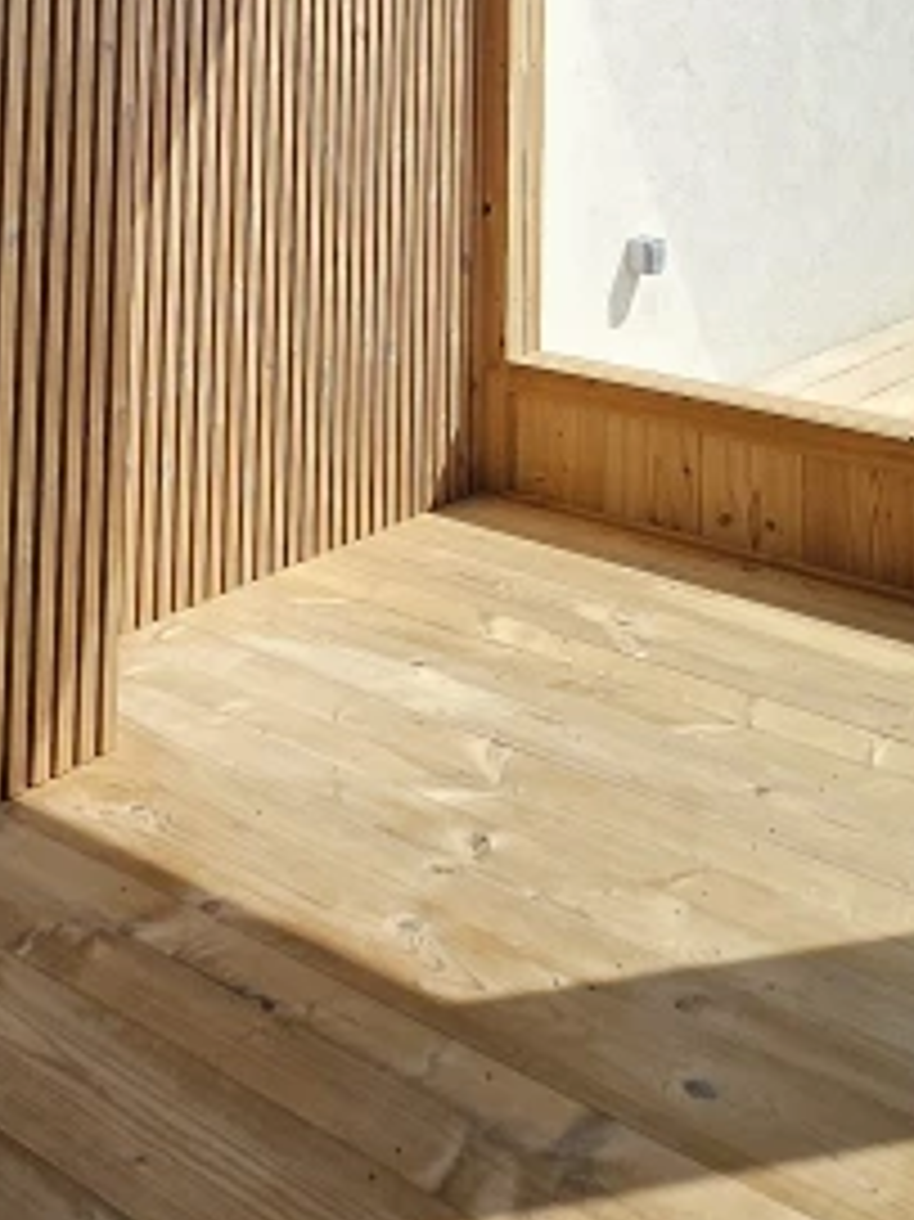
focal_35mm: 48
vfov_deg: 33.6
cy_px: -176
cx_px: 257
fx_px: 1691
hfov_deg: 29.9
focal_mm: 1.74
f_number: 2.2
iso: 32
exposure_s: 1/588
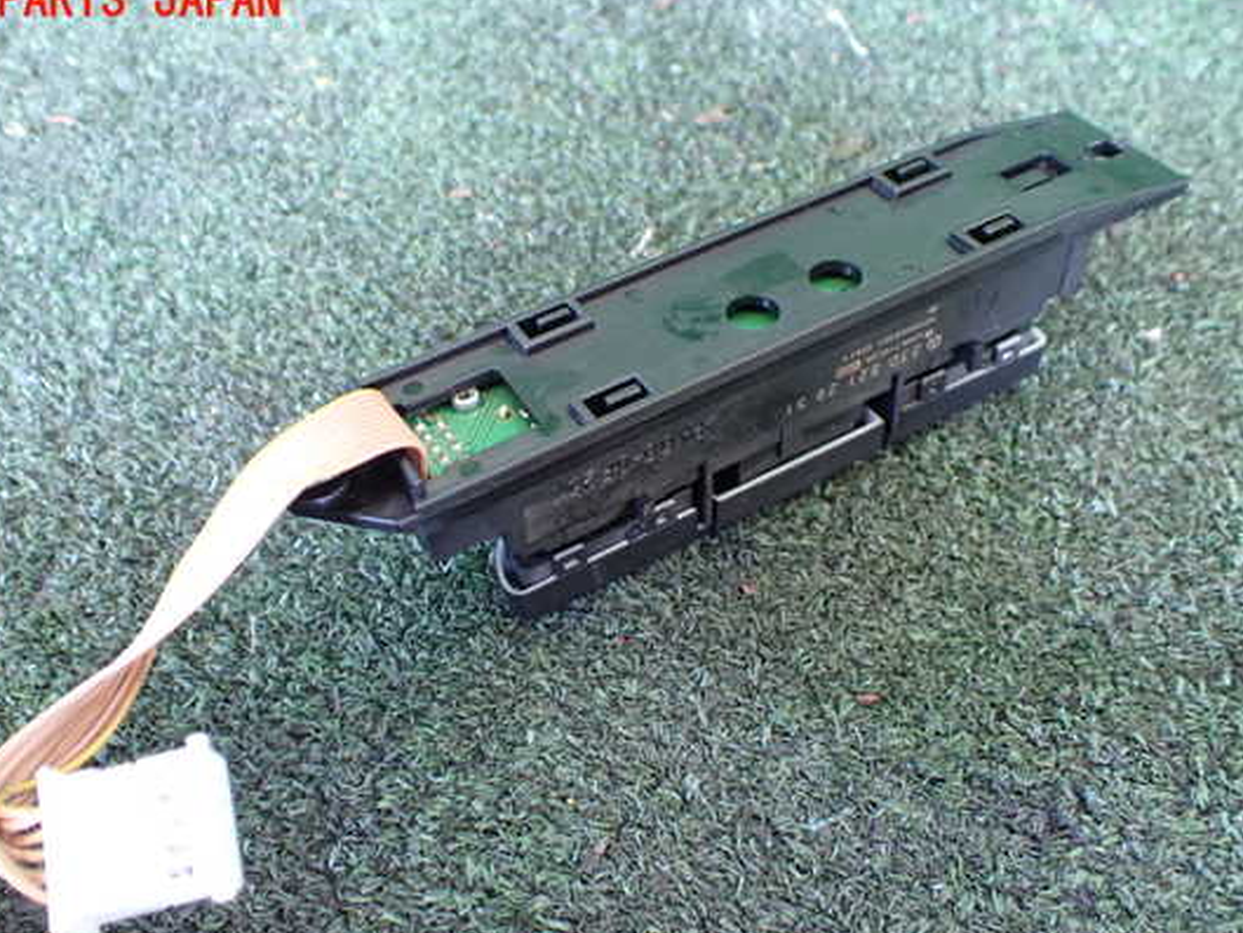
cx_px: 559
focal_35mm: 34
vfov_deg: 41.8
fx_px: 1221
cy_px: 501
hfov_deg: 53.9
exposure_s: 1/40
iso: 800
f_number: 2.3
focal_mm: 5.4
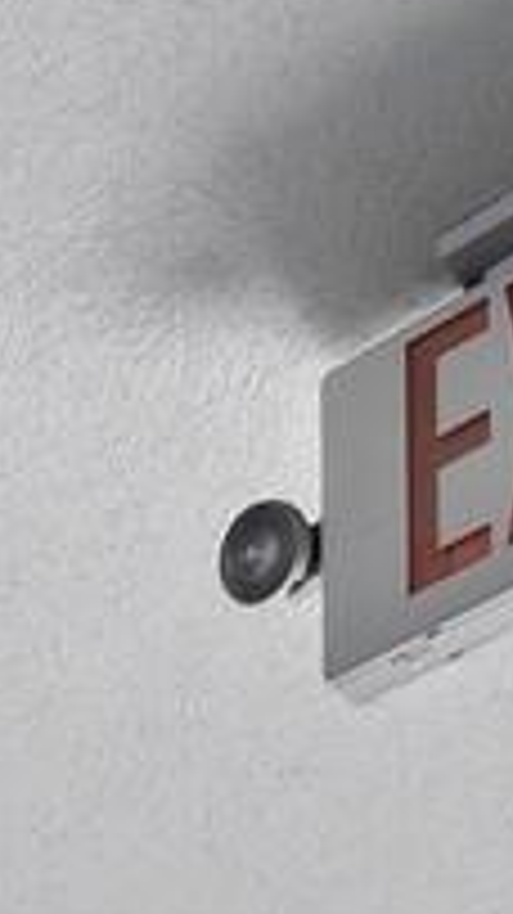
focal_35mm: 120
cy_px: 2634
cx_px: -837
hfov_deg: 8.9
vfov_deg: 11.6
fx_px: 2906
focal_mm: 7
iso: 400
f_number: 11
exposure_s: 1/30
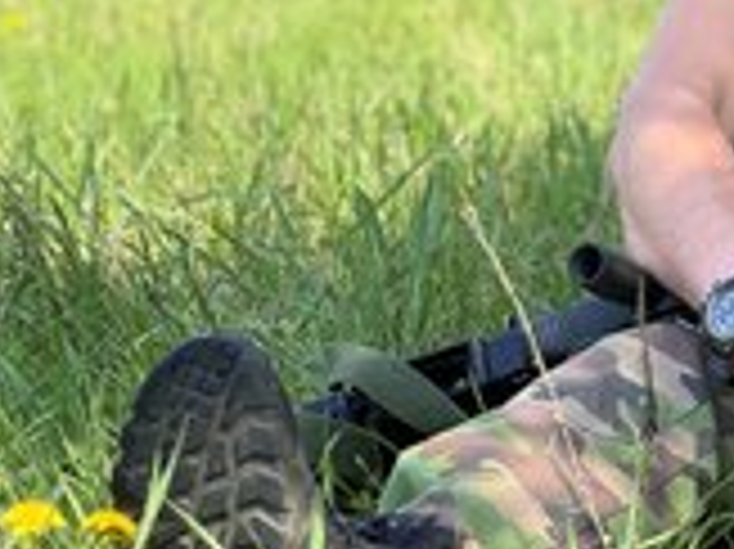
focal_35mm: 189
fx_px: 4005
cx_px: 748
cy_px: 54
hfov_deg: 10.4
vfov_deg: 7.8
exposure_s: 1/134
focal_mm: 9
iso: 25
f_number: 2.8
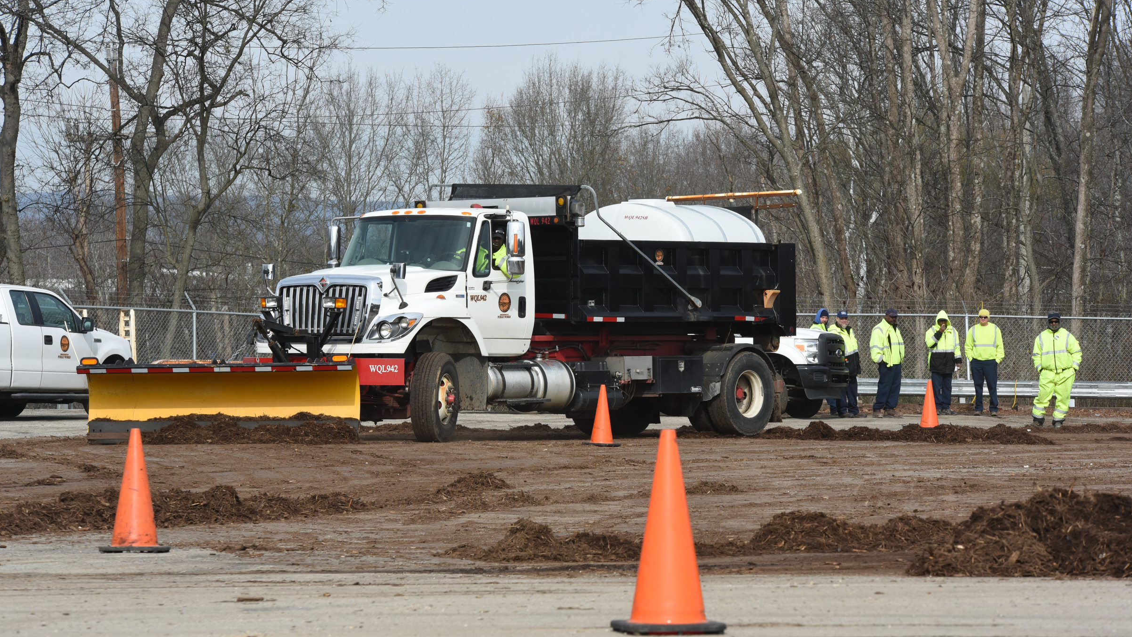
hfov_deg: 12.8
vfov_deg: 7.2
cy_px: 358
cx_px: 566
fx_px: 5043
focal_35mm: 168
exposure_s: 1/1000
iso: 800
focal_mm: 160
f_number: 8
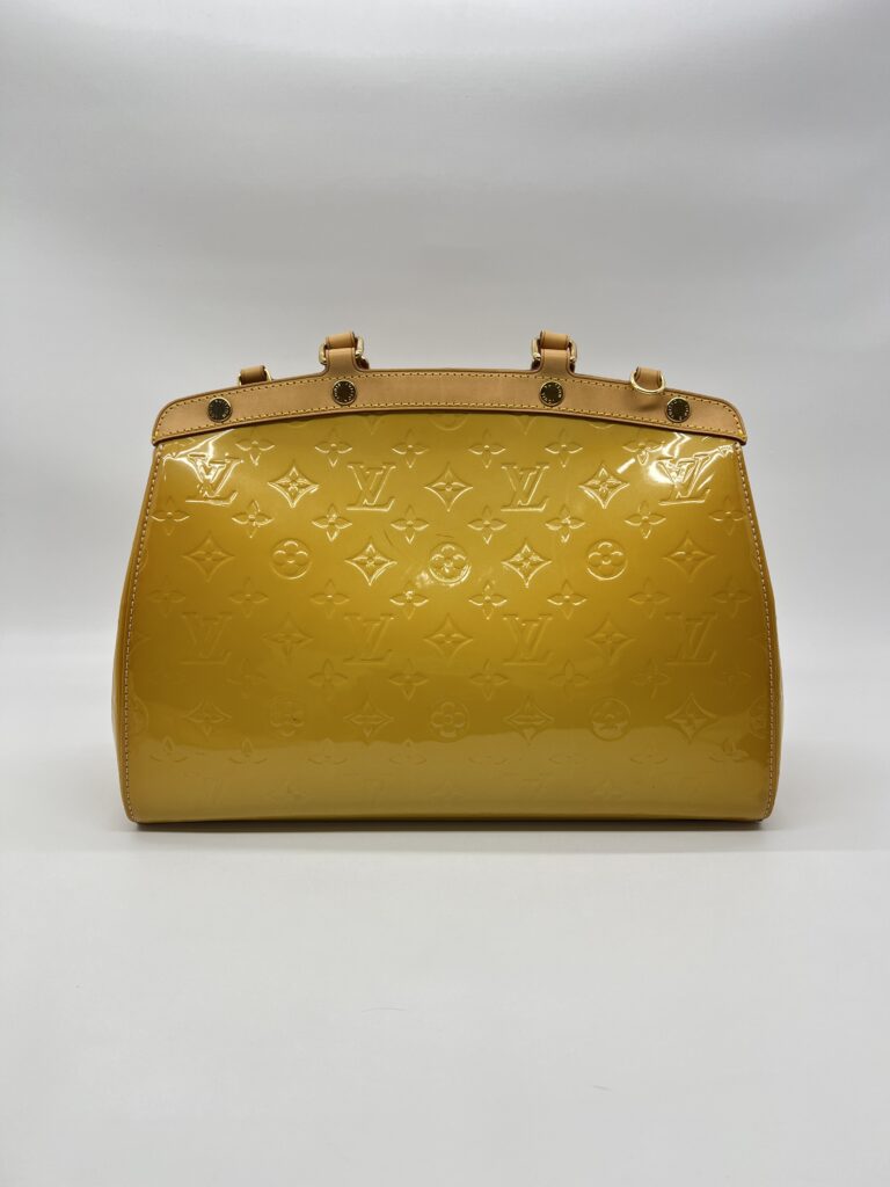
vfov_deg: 67.3
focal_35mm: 26
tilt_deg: -13.9
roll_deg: -0.4
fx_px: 891
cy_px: 594
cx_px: 445
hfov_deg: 53.1
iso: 32
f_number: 1.5
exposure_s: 1/124
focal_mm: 5.7
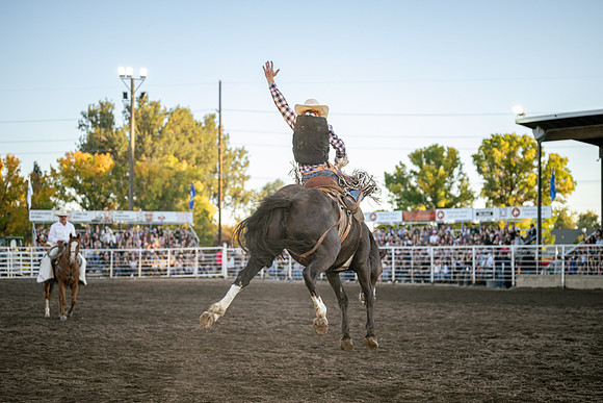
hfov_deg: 32.1
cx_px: 304
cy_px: 222
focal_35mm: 63
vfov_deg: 21.7
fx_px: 1048
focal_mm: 55
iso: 400
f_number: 2.8
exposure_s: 1/500
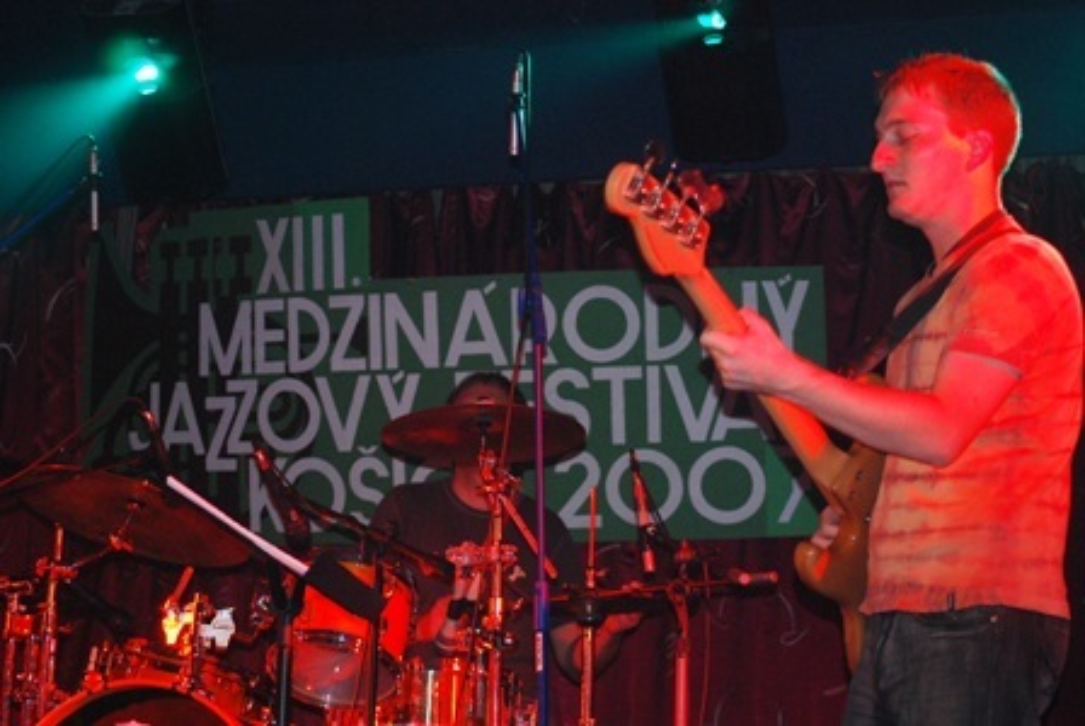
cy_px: 363
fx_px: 2490
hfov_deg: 24.6
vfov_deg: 16.6
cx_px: 542
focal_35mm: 82
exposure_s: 1/60
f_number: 5
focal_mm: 55
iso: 800
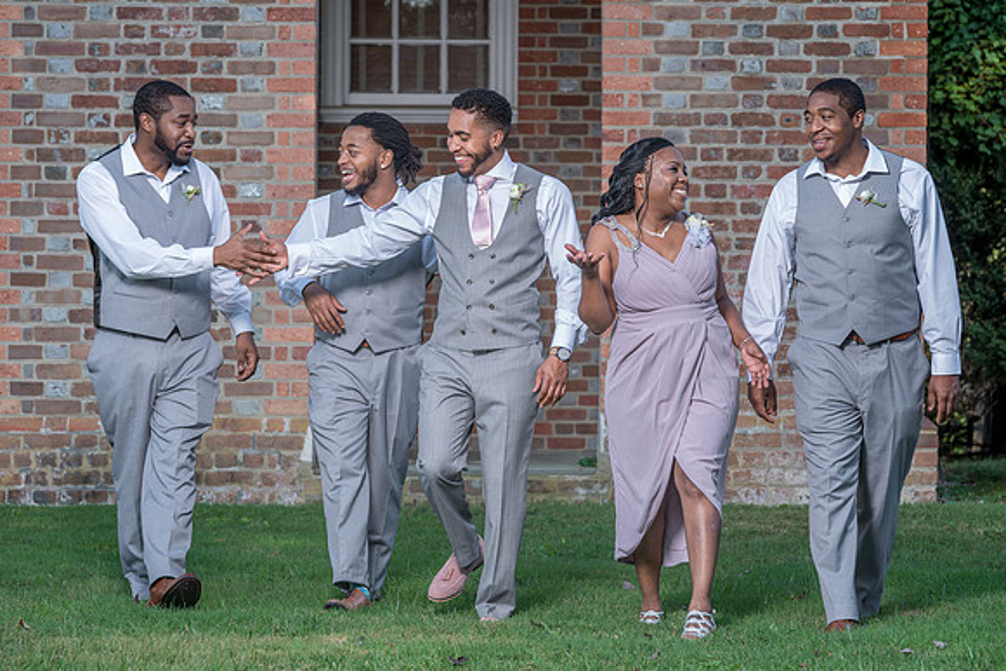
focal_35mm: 122
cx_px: 533
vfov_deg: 11.2
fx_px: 3410
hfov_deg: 16.8
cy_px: 341
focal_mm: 114
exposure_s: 1/200
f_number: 5.6
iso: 100
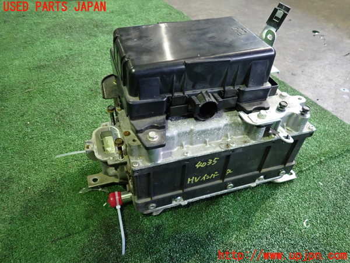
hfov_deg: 69.4
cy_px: 132
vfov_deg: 54.9
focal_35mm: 25
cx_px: 175
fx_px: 253
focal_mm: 4.5
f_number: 2
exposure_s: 1/30
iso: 800
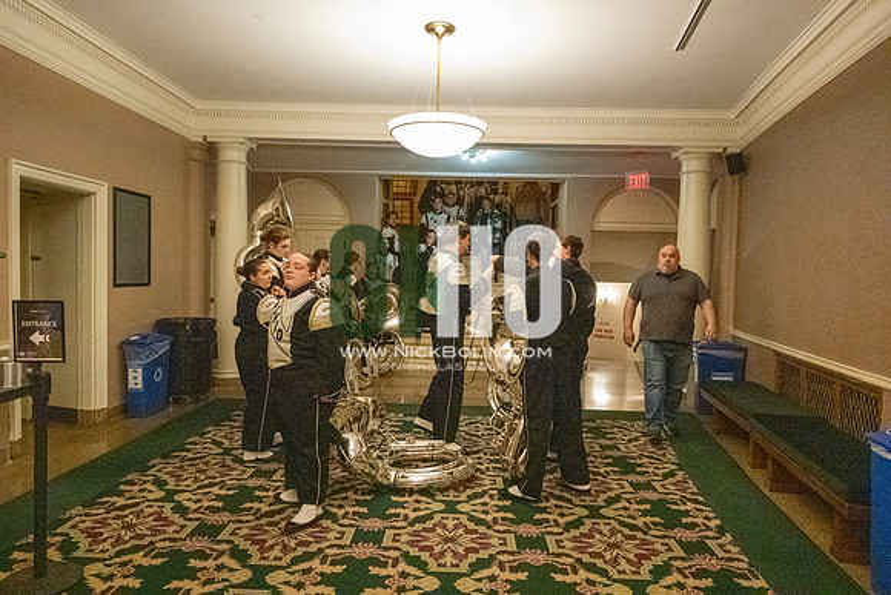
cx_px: 446
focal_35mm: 22
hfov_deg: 77.3
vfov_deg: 56.2
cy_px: 298
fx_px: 557
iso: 20000
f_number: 4
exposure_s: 1/500
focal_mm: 22.5
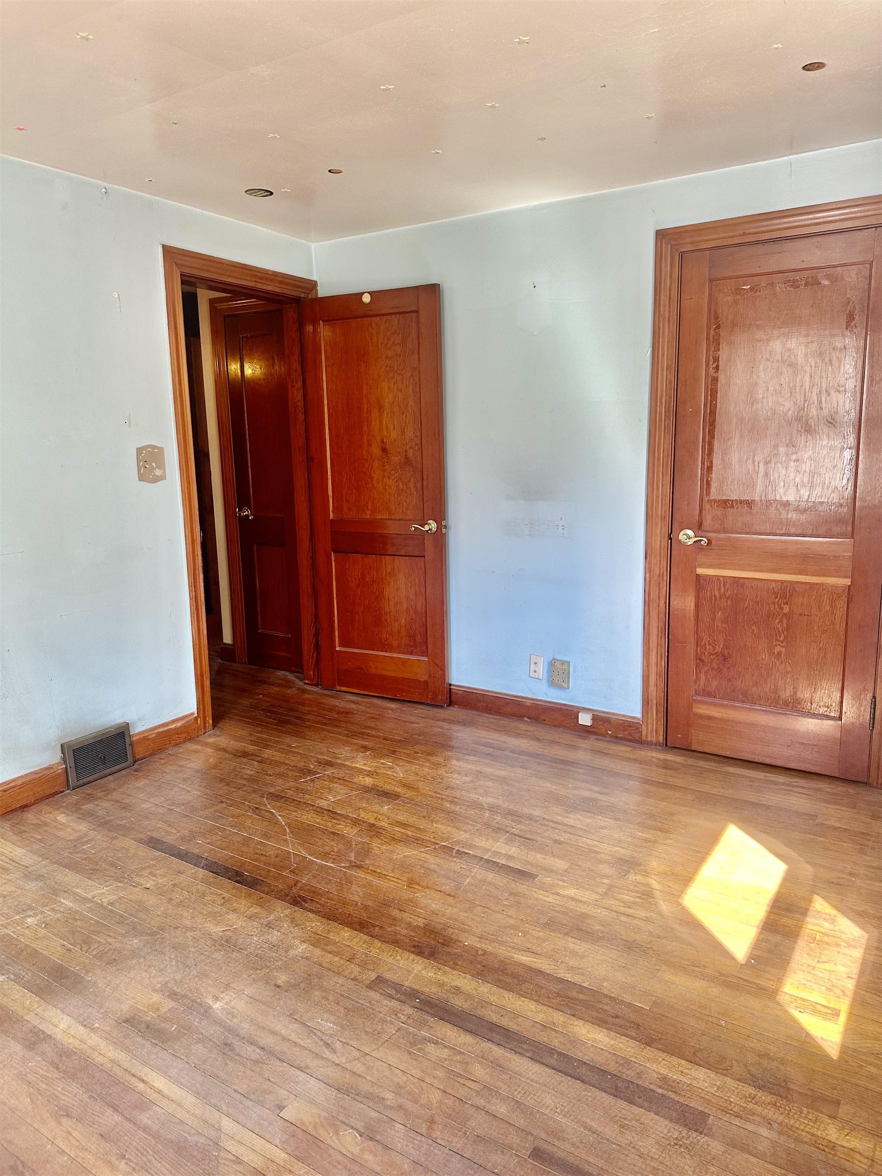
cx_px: 441
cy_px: 588
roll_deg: +0.4
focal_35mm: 24
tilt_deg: -9.2
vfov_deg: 71.6
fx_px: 815
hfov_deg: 56.8
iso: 125
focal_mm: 6.86
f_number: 1.78
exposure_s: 1/60
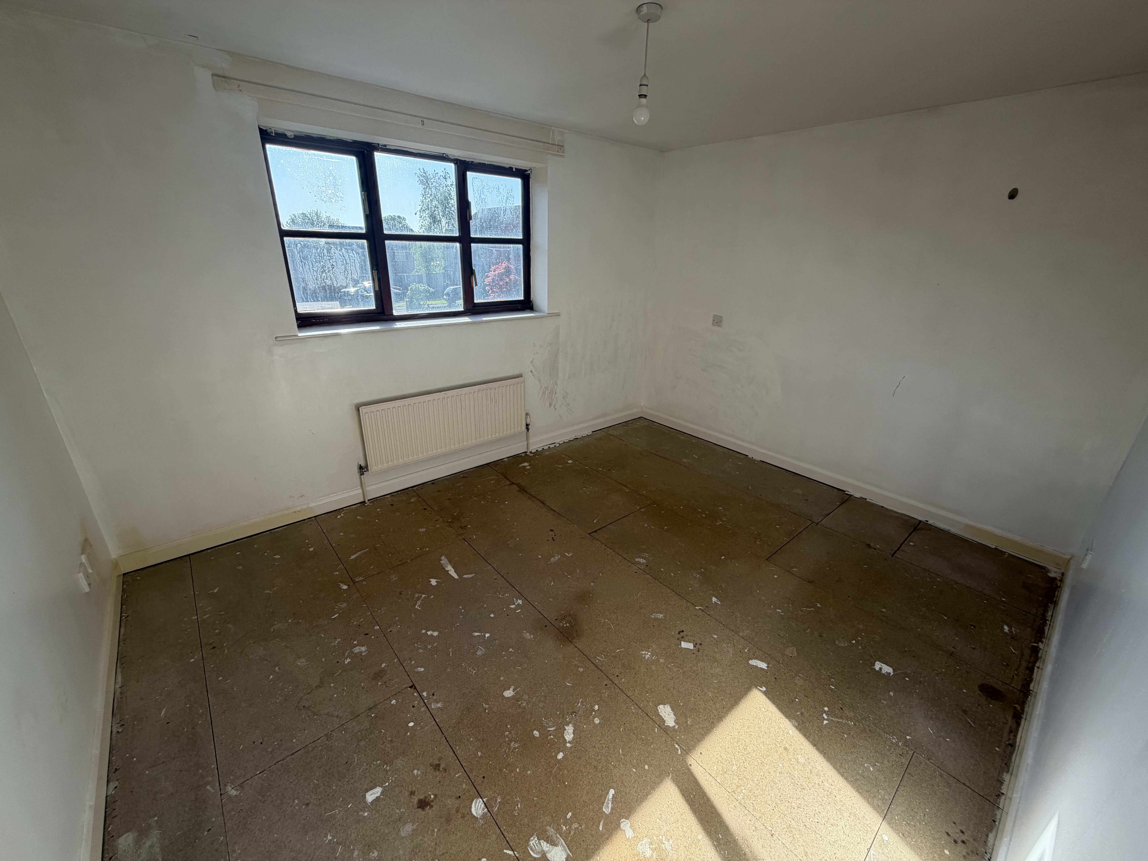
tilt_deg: -20.2
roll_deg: -1.2
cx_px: 574
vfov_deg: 85.7
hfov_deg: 102.1
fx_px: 464
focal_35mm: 14
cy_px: 430
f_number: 2.2
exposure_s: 1/250
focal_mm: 2.22
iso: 40
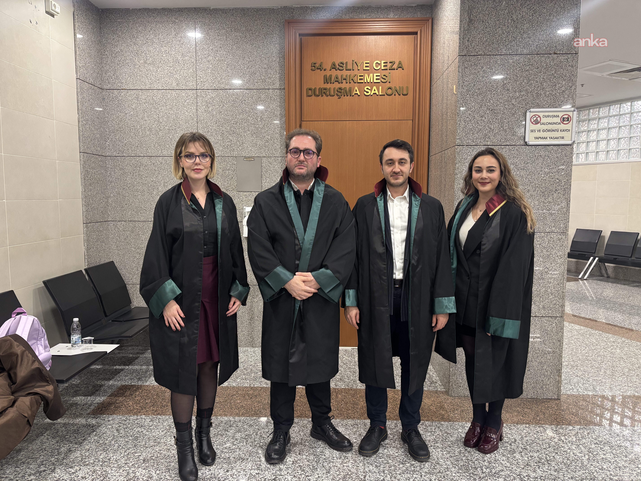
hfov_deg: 67.3
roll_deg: +0.1
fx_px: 481
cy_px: 240
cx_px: 320
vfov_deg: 53.1
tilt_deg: -6.0
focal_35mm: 26
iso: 200
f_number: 1.6
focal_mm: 5.96
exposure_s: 1/50
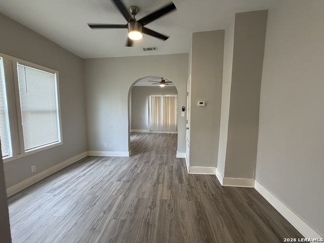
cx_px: 162
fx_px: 131
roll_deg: +0.8
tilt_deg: -4.6
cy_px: 122
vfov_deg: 85.7
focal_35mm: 14
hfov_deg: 102.1
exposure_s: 1/120
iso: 320
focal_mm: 2.22
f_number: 2.2
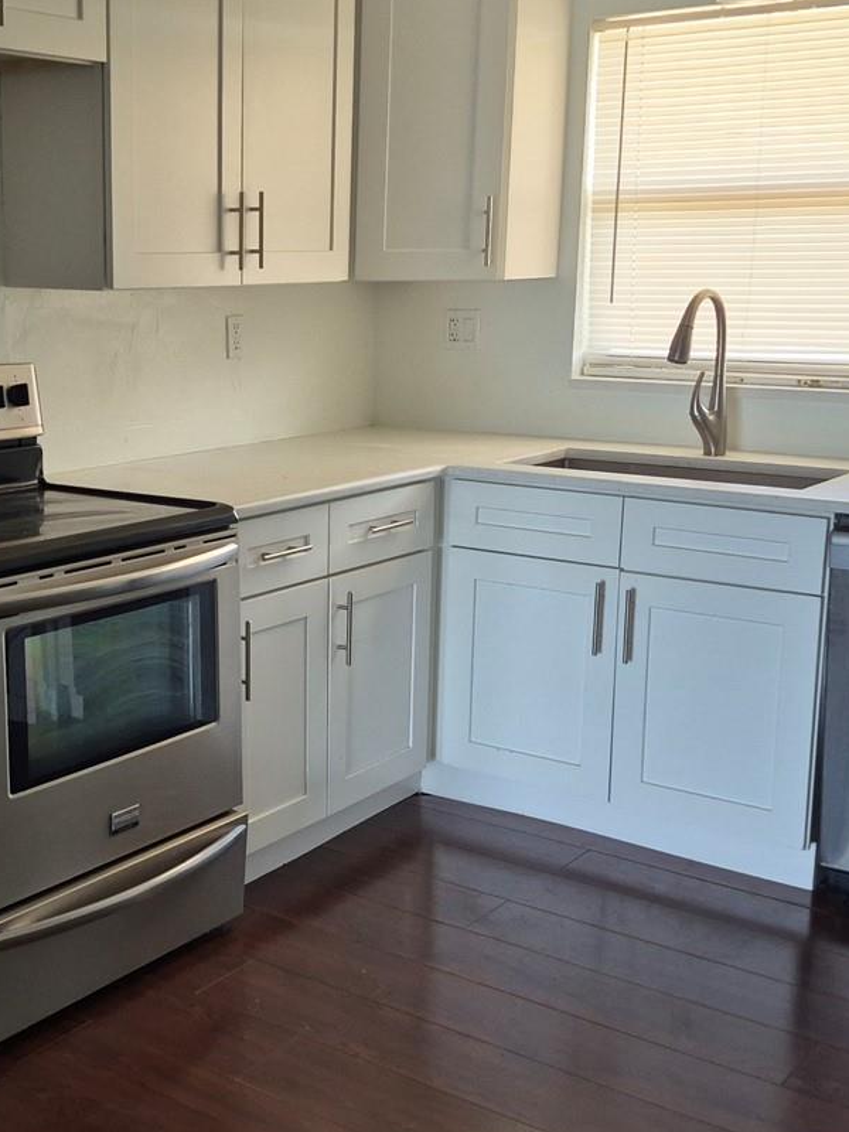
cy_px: 545
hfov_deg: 30.8
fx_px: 1504
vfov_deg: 41.2
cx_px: 187
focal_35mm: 46
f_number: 1.8
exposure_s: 1/120
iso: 200
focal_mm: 5.4
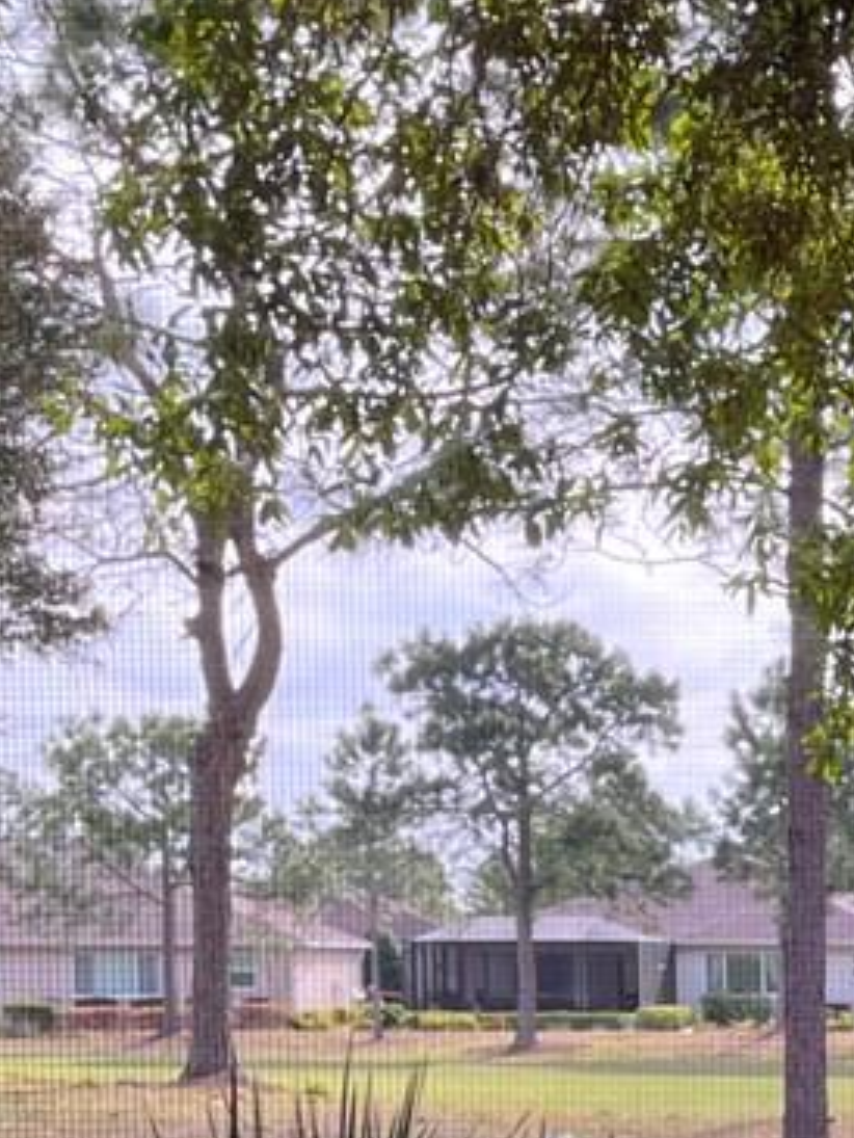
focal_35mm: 114
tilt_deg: -3.8
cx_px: 1789
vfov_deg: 16.9
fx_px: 3748
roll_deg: +0.1
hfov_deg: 11.5
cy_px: 1163
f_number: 1.6
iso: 50
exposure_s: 1/419
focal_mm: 5.1
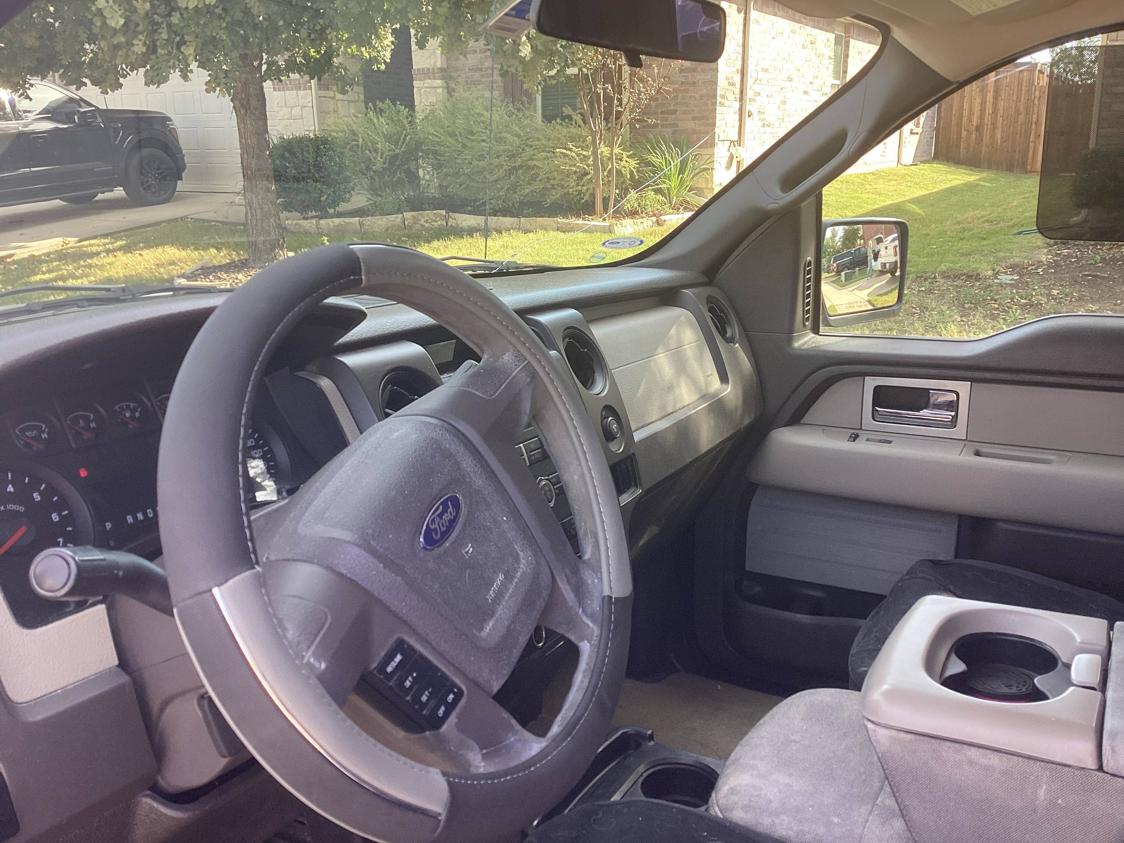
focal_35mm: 31
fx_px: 1007
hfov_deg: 58.4
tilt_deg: -12.6
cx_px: 562
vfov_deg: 45.4
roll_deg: +0.8
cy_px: 422
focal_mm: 3.3
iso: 64
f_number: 2.4
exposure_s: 1/120
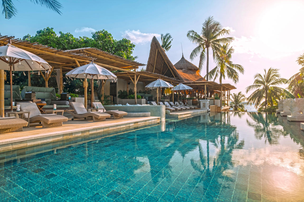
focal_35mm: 23
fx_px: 194
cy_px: 101
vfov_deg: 55.1
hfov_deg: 76.1
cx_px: 152
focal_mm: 15.1
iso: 200
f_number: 9
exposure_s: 1/140
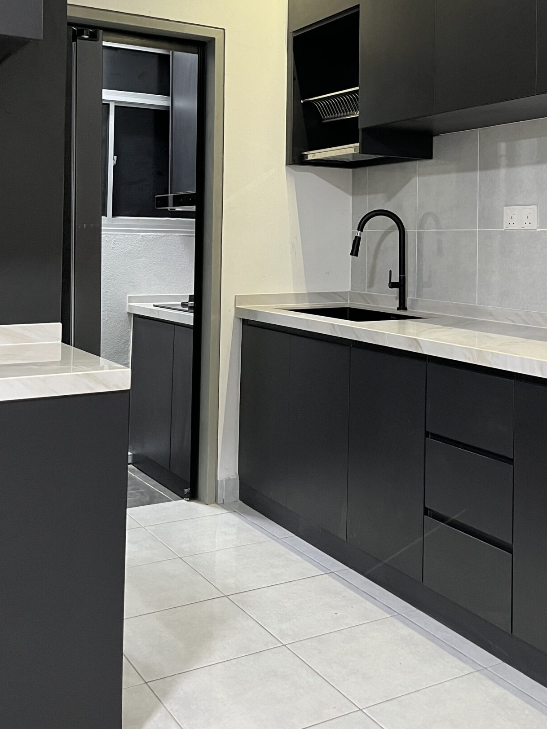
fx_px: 863
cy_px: 214
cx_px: 365
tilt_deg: +0.6
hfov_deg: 34.8
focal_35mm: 41
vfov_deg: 44.7
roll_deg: -0.6
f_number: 1.6
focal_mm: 5.1
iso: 200
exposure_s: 1/50
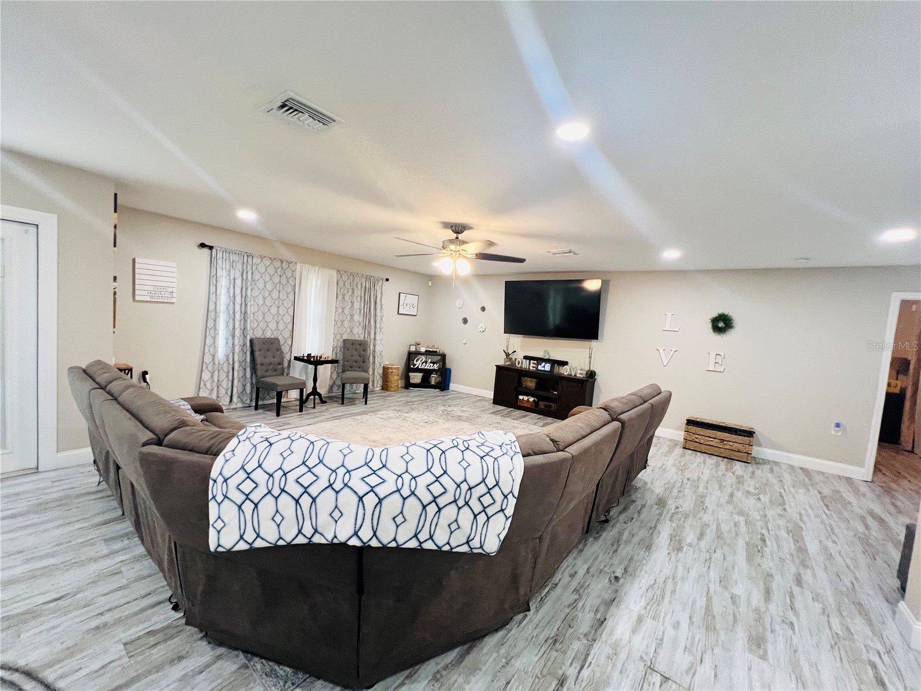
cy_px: 346
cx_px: 460
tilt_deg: -3.2
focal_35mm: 13
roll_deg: -3.6
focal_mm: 1.57
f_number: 1.8
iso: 200
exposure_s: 1/60
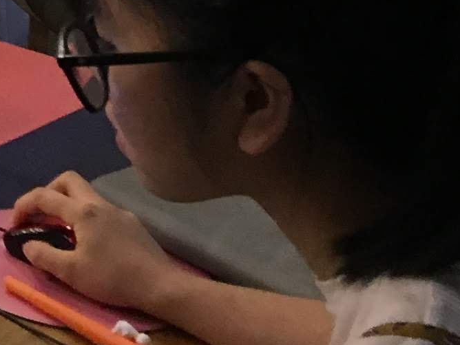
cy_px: -640
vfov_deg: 7.6
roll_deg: +1.0
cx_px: -583
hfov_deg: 10.1
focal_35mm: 175
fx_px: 2326
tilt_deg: -4.1
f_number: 2.2
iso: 125
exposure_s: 1/33
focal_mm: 4.15
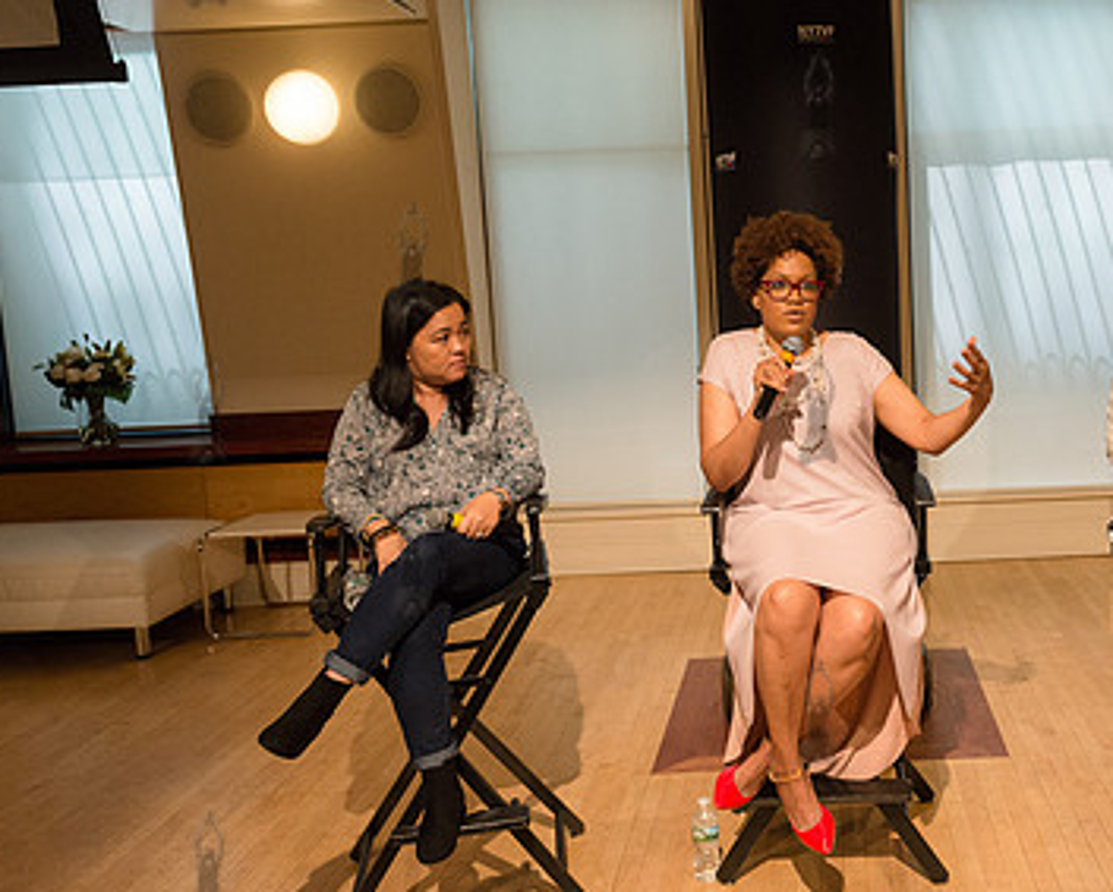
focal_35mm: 37
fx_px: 1220
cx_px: 817
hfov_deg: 47.5
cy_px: 408
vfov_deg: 40.1
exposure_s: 1/640
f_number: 4
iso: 2500
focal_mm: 24
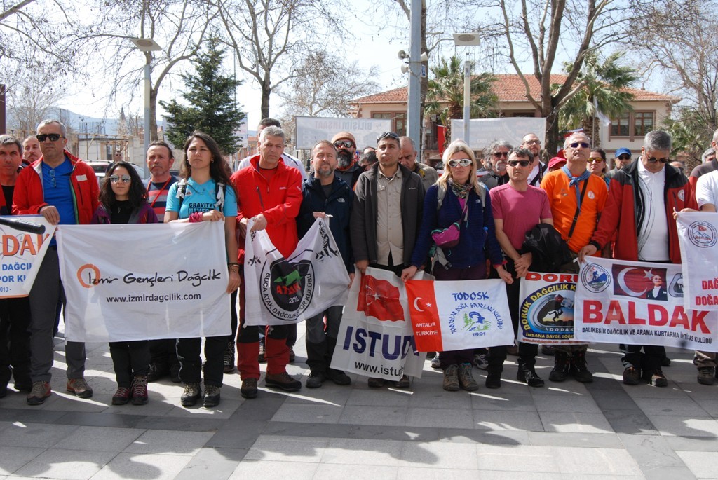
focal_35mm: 39
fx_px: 779
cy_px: 240
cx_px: 359
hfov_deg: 49.5
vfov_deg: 34.3
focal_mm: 26
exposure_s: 1/320
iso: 320
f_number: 9
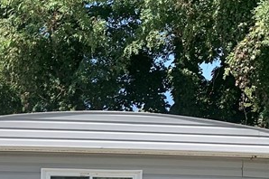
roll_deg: -1.5
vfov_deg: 14.1
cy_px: 230
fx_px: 694
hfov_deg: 19.5
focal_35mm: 93
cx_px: -120
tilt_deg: +2.1
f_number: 1.8
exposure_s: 1/1953
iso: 25
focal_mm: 4.25
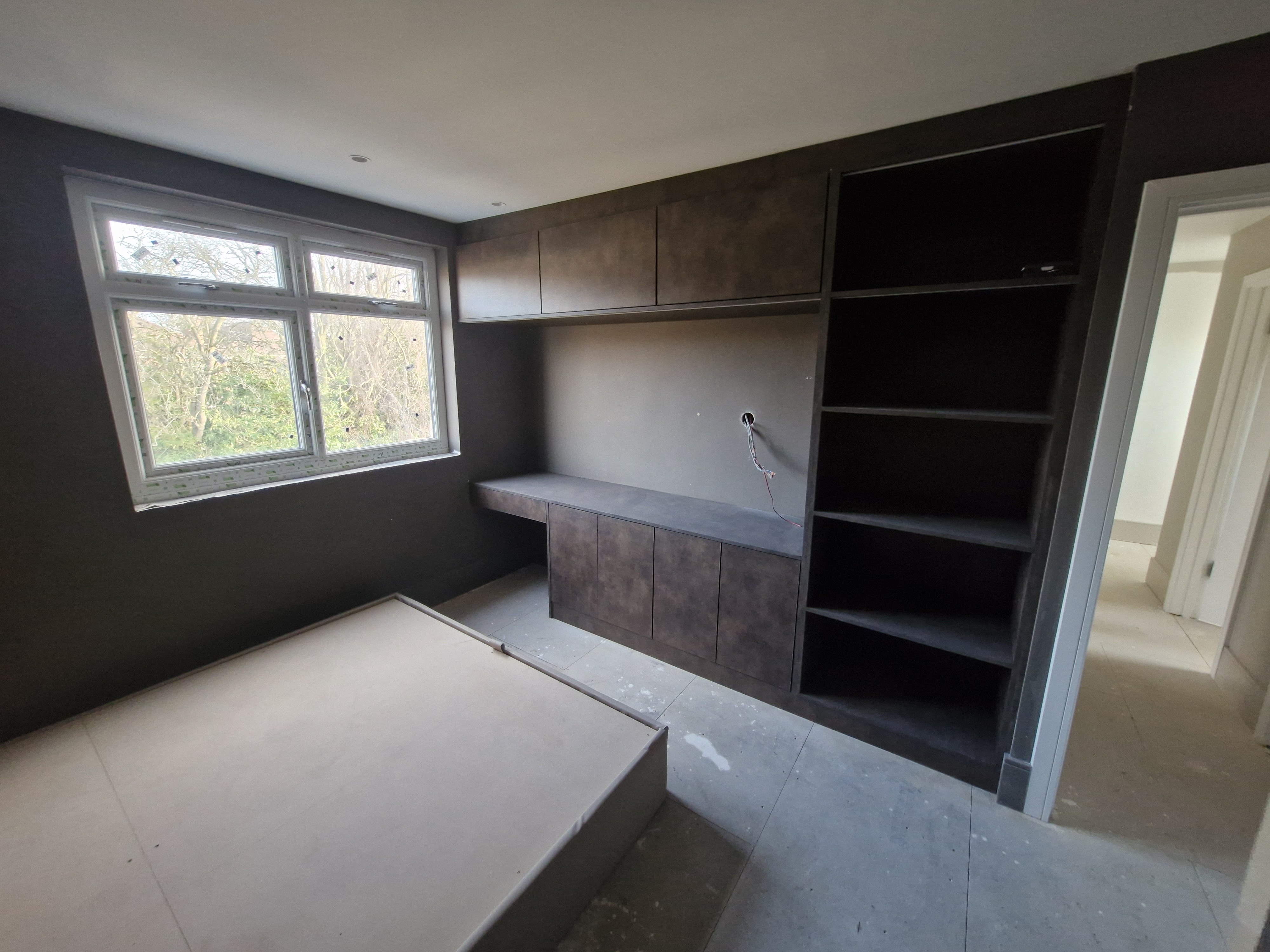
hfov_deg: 106.2
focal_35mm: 13
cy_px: 476
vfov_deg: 89.9
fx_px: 477
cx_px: 635
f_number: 2.2
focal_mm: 1.74
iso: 320
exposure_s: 1/33
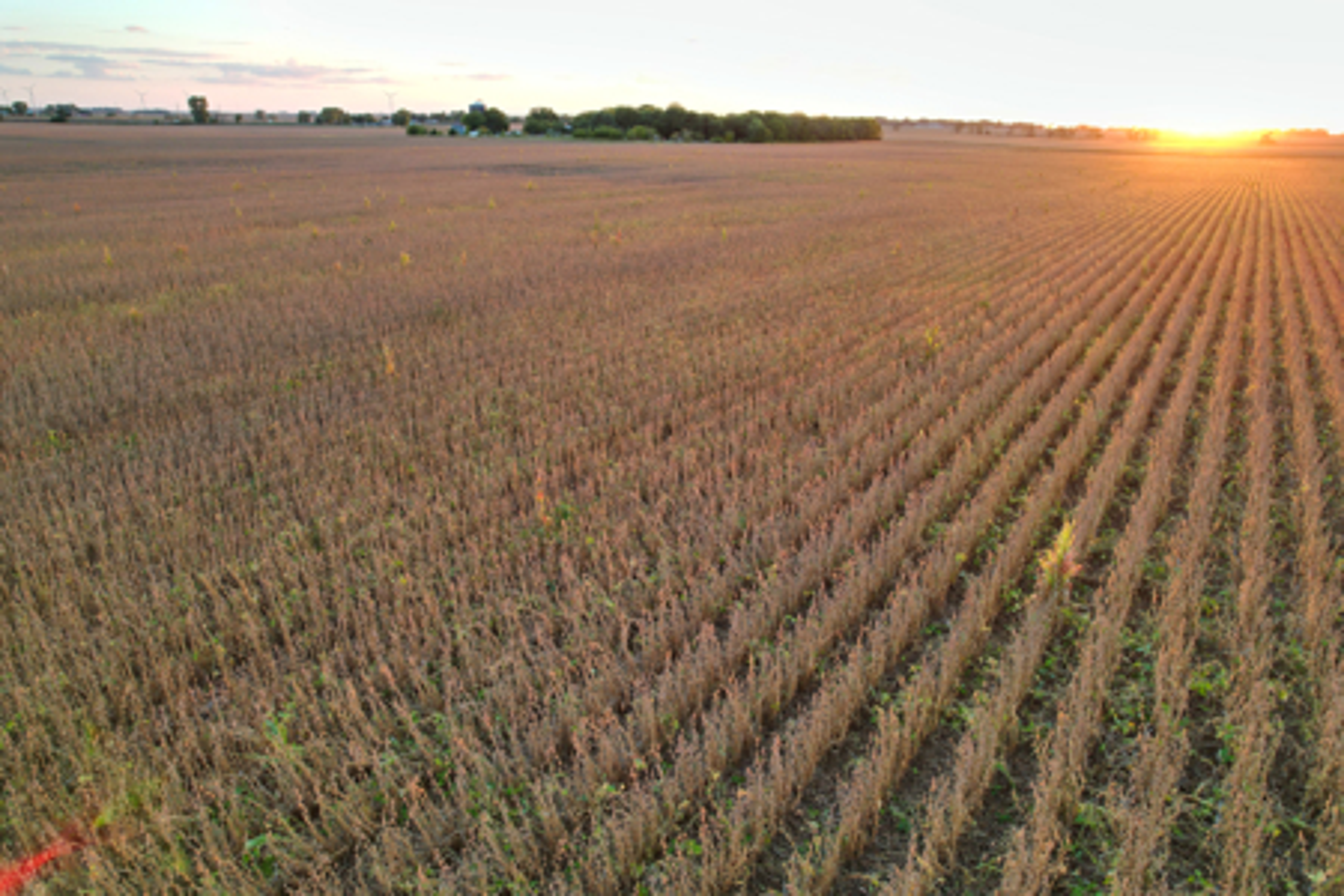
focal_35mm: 22
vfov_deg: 57.2
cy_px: 448
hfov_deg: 78.6
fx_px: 821
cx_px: 672
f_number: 2.8
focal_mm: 8.38
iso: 100
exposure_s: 1/120
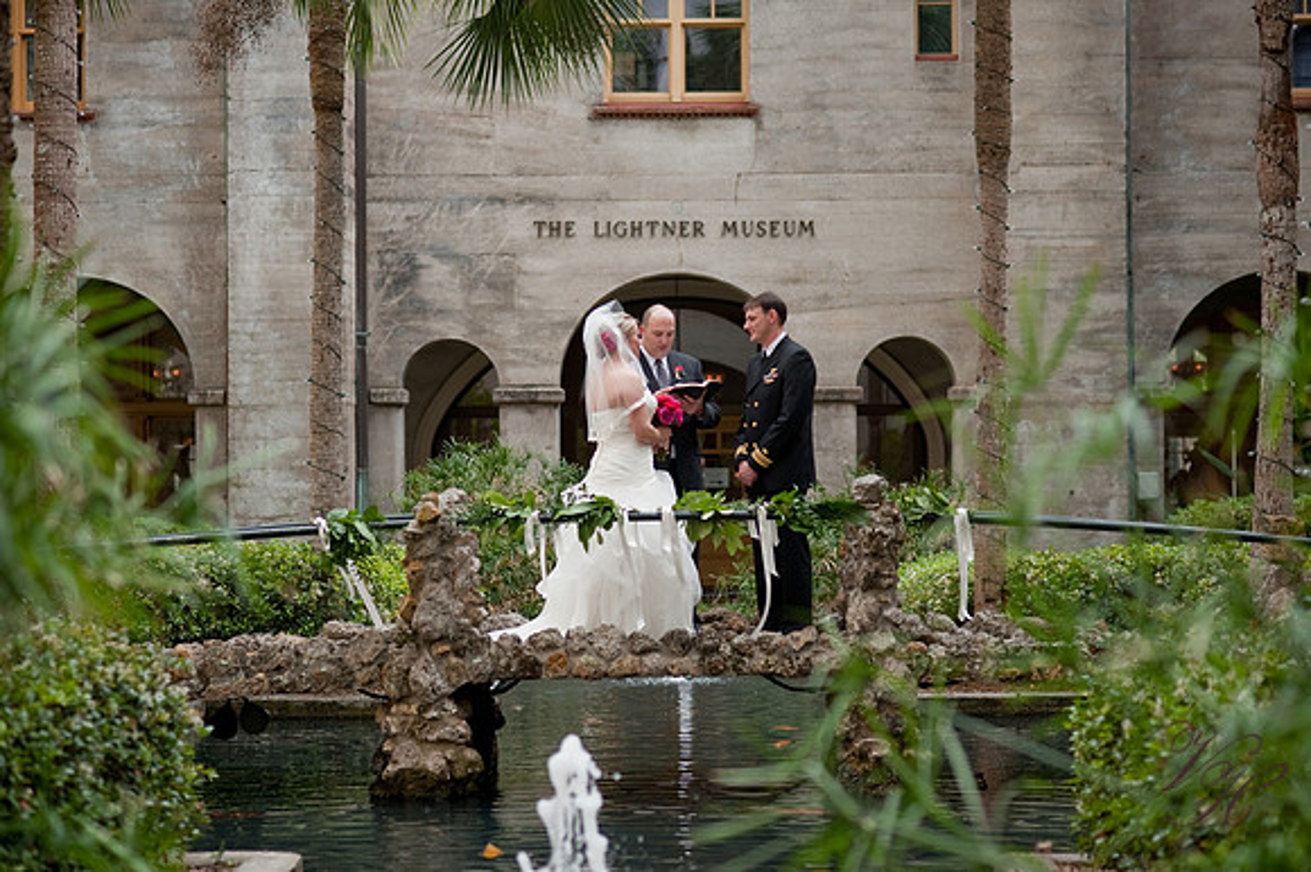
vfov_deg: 16.1
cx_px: 656
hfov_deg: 23.9
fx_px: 3094
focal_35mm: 85
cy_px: 436
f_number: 2.8
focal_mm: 85
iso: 400
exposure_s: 1/800
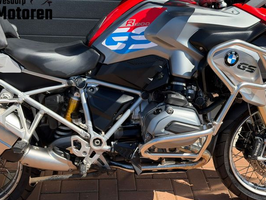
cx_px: 137
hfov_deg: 37.5
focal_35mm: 51
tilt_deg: -25.5
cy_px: 96
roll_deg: +0.3
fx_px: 392
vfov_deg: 28.6
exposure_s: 1/2494
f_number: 1.78
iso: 100
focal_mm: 6.76
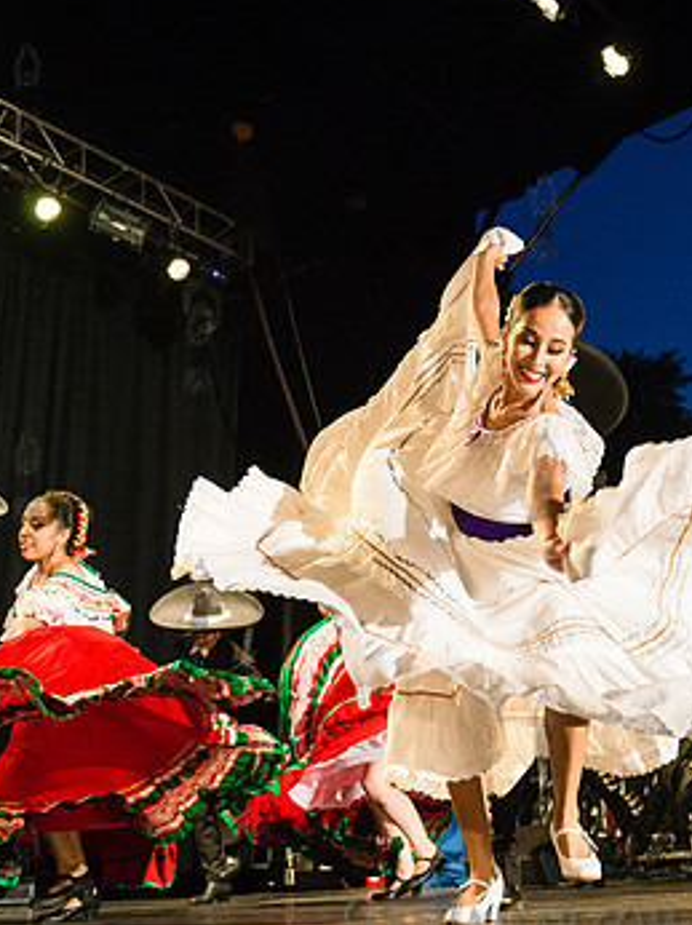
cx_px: 542
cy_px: 475
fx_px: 1334
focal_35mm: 50
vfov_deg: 38.2
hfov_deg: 28.5
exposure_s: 1/500
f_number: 2.8
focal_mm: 31
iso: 4000
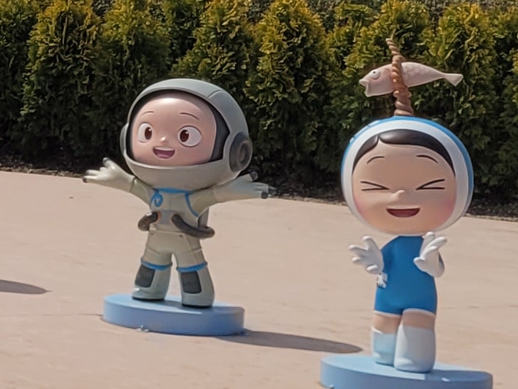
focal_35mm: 158
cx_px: -852
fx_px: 2366
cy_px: 99
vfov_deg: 9.4
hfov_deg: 10.3
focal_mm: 5.4
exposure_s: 1/6134
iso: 40
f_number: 1.8
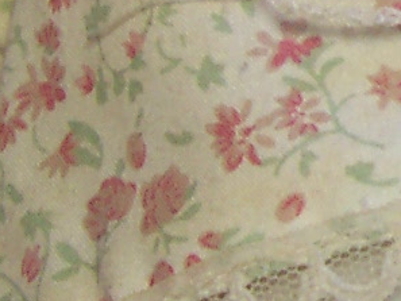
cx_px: 829
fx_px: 2387
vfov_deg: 7.1
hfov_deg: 9.0
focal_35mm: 206
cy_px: -130
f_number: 2.8
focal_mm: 5.6
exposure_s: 1/45
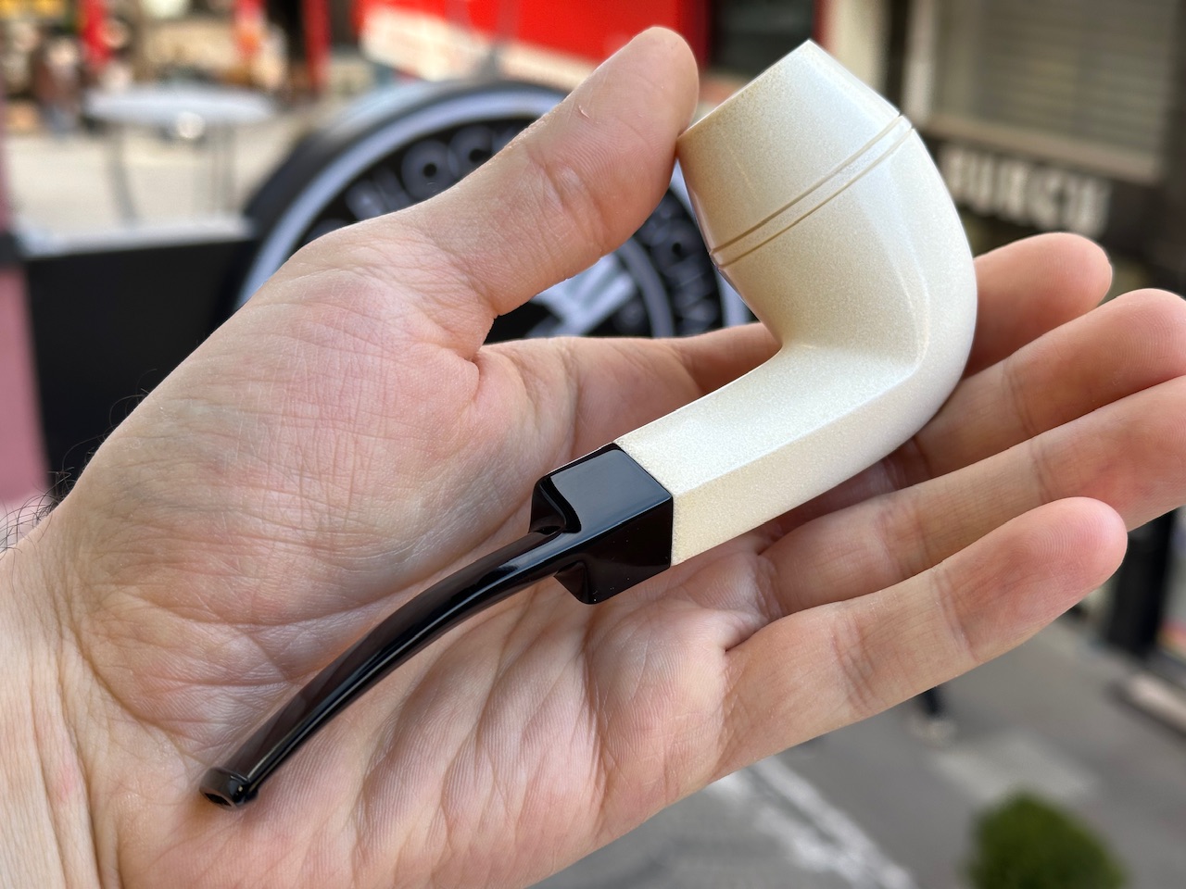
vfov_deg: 30.3
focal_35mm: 48
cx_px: 593
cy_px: 444
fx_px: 1645
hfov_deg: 39.7
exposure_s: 1/249
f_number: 1.78
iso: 64
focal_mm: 6.86
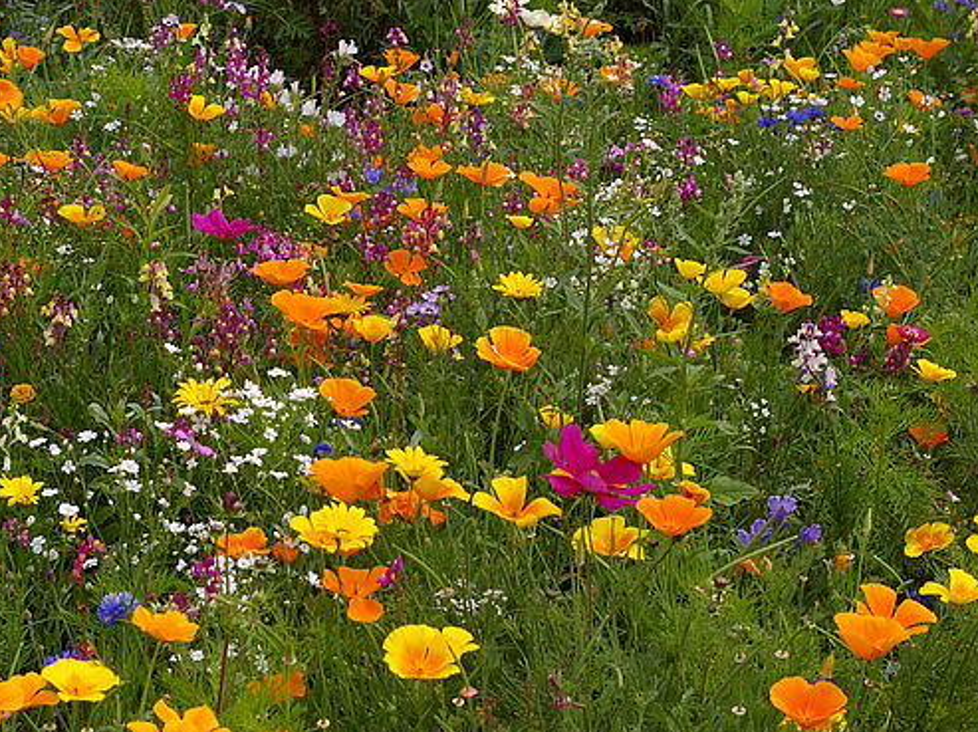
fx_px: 2418
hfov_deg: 22.8
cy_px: 414
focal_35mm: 86
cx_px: 369
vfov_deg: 17.2
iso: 200
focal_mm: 45
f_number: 9.5
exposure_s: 1/350
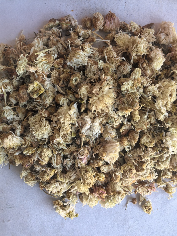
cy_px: 118
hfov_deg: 51.3
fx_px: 184
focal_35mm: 27
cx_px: 88
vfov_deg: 65.3
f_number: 4
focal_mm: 5.75
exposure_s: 1/100
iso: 400
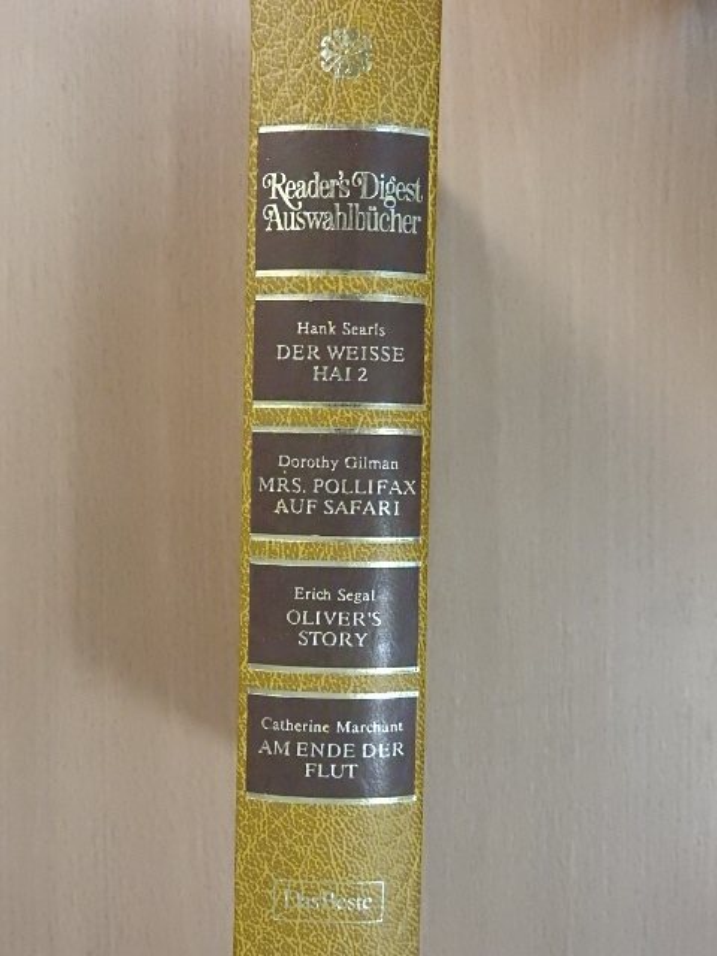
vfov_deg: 46.8
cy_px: 478
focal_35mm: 40
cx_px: 358
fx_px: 1105
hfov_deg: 36.0
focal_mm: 7.2
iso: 1600
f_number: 3.8
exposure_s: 1/80
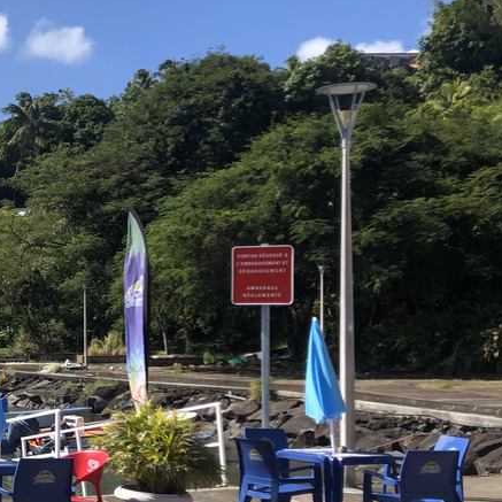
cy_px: 329
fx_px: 1116
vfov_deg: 25.2
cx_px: -182
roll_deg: +0.2
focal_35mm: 68
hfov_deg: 22.3
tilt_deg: +0.2
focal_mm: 4
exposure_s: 1/2183
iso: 20
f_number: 1.8
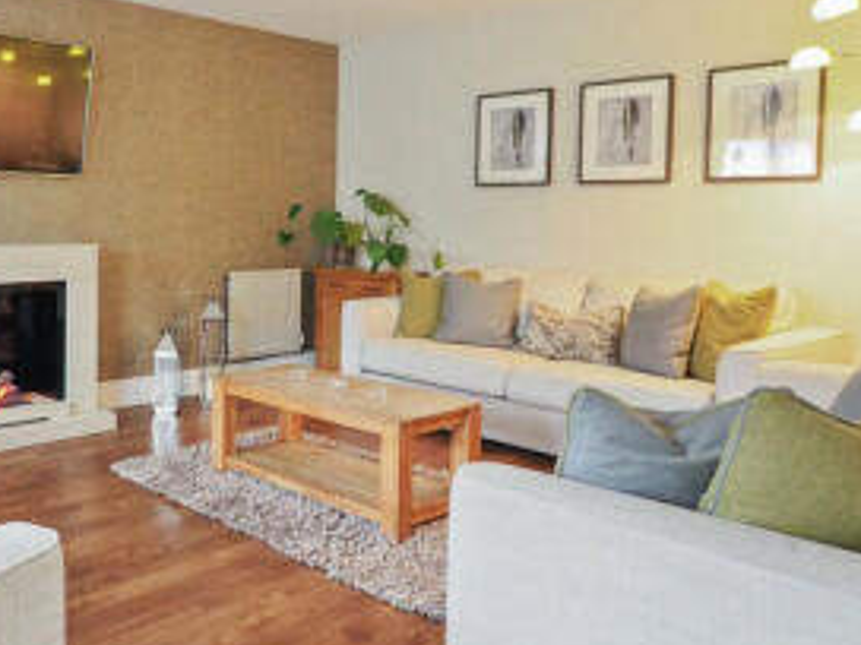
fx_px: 746
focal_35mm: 30
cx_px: 169
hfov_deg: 55.6
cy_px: 296
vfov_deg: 46.8
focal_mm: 7
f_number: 4
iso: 1600
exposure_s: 1/30
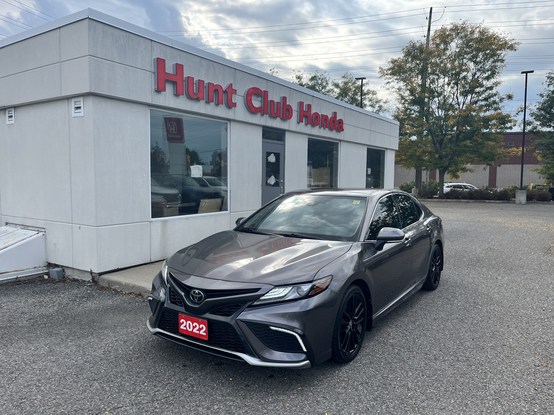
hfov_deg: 67.3
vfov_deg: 53.1
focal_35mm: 26
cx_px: 277
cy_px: 208
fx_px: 416
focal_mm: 5.1
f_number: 1.6
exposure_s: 1/1992
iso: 50
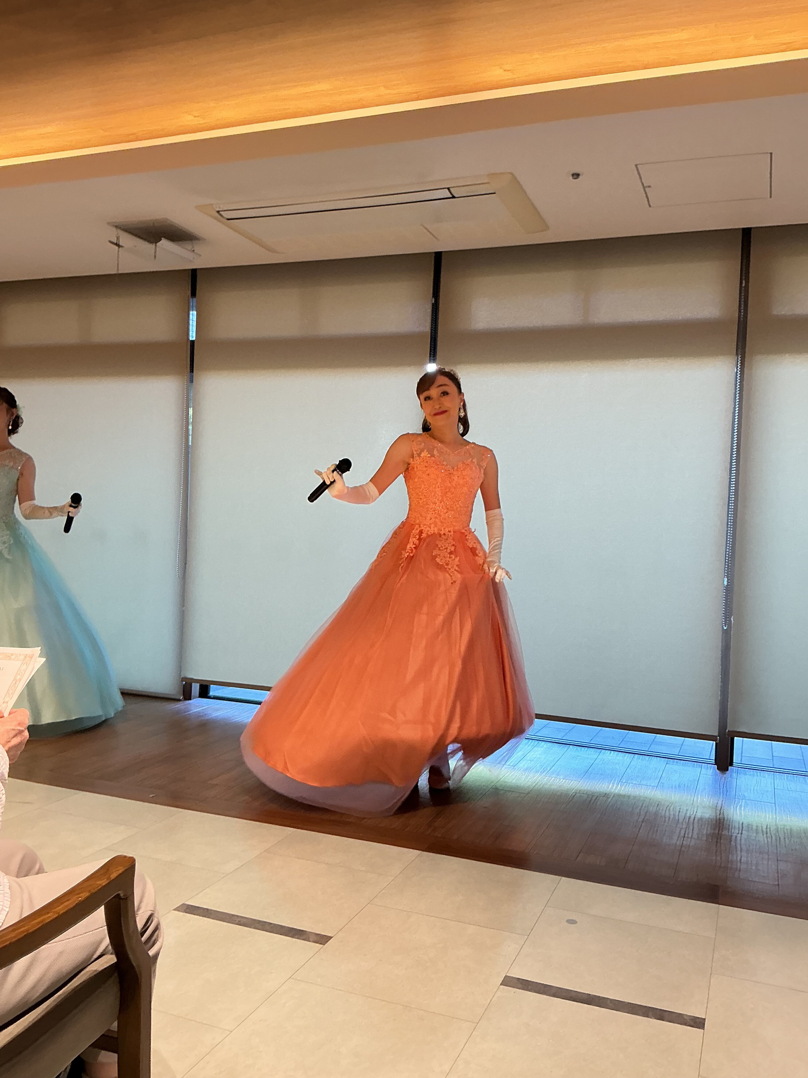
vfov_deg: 61.7
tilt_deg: -3.6
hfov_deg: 48.2
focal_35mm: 29
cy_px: 539
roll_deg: -2.2
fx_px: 903
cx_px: 404
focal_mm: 3
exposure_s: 1/60
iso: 64
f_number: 1.8
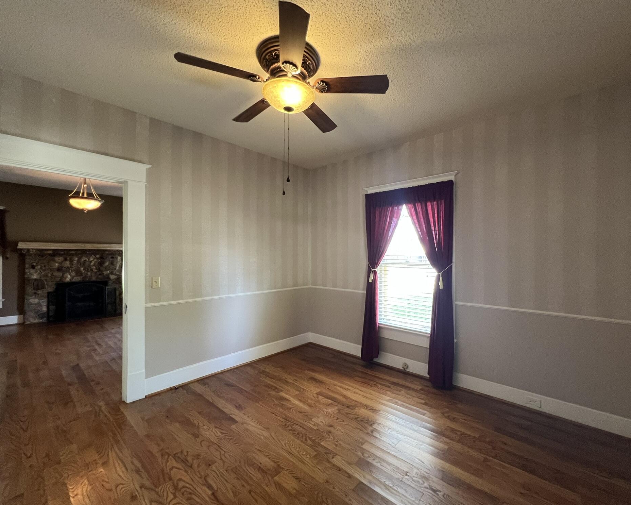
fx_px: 261
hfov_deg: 100.6
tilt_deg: -1.1
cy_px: 256
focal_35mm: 14
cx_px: 336
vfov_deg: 88.0
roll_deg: -0.6
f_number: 1.8
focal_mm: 1.57
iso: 250
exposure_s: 1/60
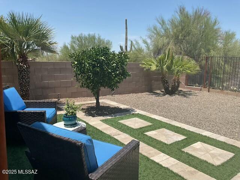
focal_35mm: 29
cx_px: 120
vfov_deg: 48.2
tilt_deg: -8.8
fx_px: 201
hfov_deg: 61.7
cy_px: 90
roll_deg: -1.0
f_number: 1.8
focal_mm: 3
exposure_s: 1/2427
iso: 16
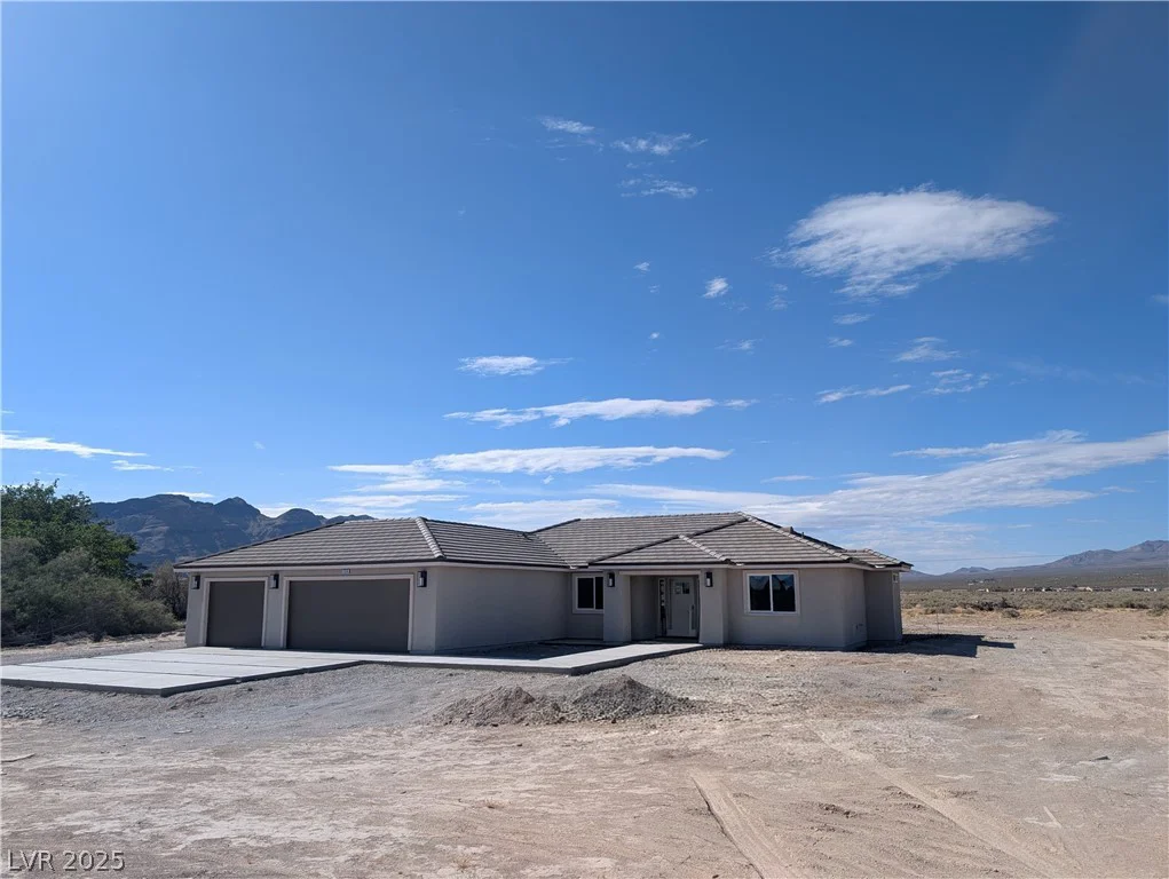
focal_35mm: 24
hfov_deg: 71.5
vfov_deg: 56.9
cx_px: 584
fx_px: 811
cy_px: 440
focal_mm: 6.9
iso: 21
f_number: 1.68
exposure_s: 1/1825
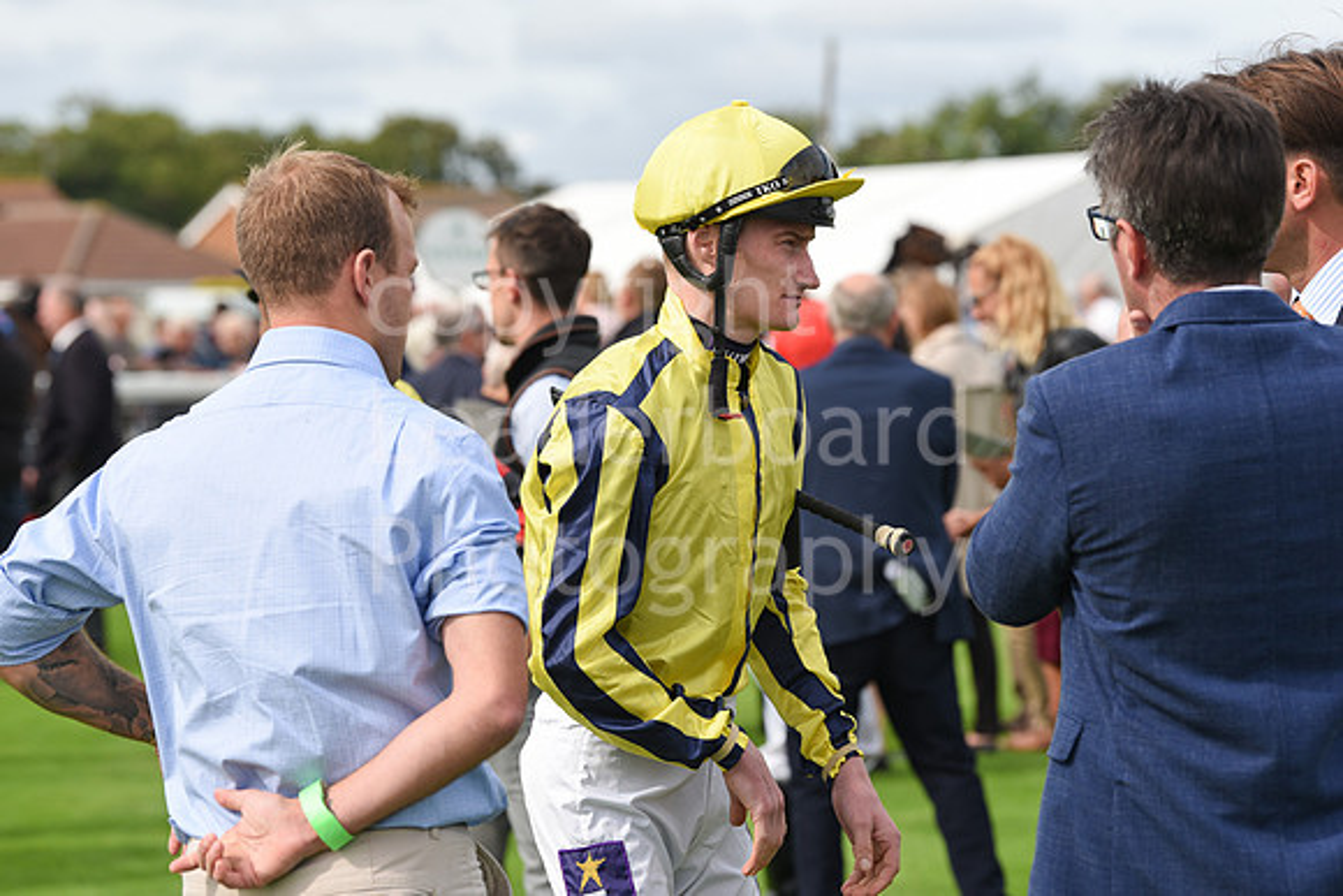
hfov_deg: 13.7
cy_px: 448
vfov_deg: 9.2
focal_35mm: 150
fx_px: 5597
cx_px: 672
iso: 400
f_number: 5.6
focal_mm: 150
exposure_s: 1/1600
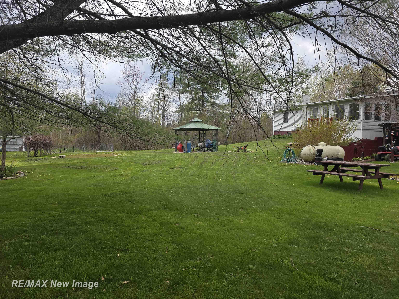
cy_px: 150
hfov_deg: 73.9
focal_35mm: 23
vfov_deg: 58.9
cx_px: 200
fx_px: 265
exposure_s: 1/240
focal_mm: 6.3
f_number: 1.7
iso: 12
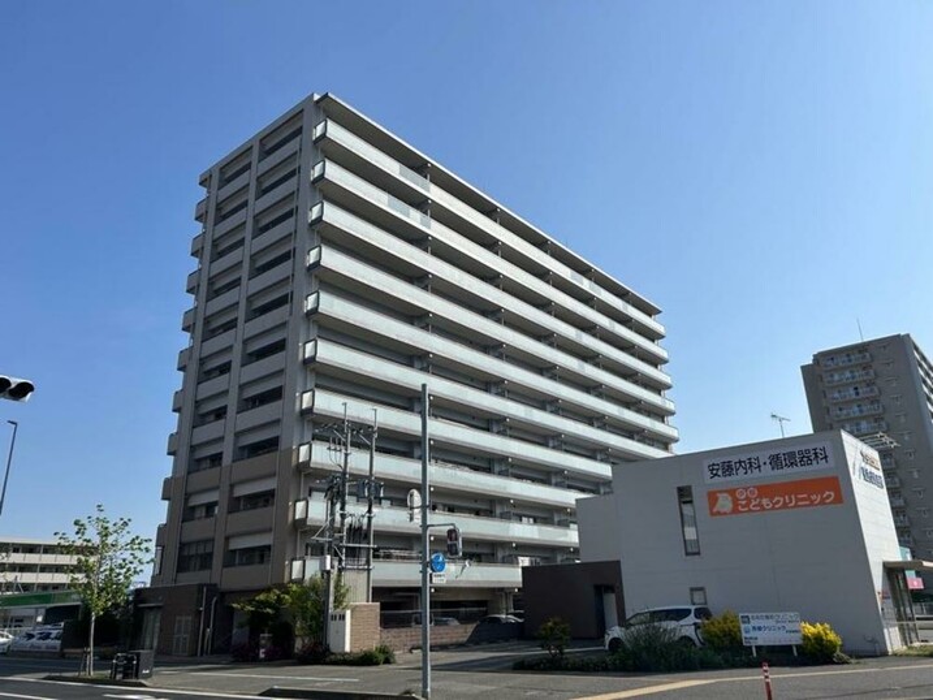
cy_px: 350
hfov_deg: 67.3
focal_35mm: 26
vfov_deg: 53.1
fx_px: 701
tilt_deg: +19.3
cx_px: 466
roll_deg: +2.5
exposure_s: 1/6993
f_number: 1.5
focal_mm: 5.7
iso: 50
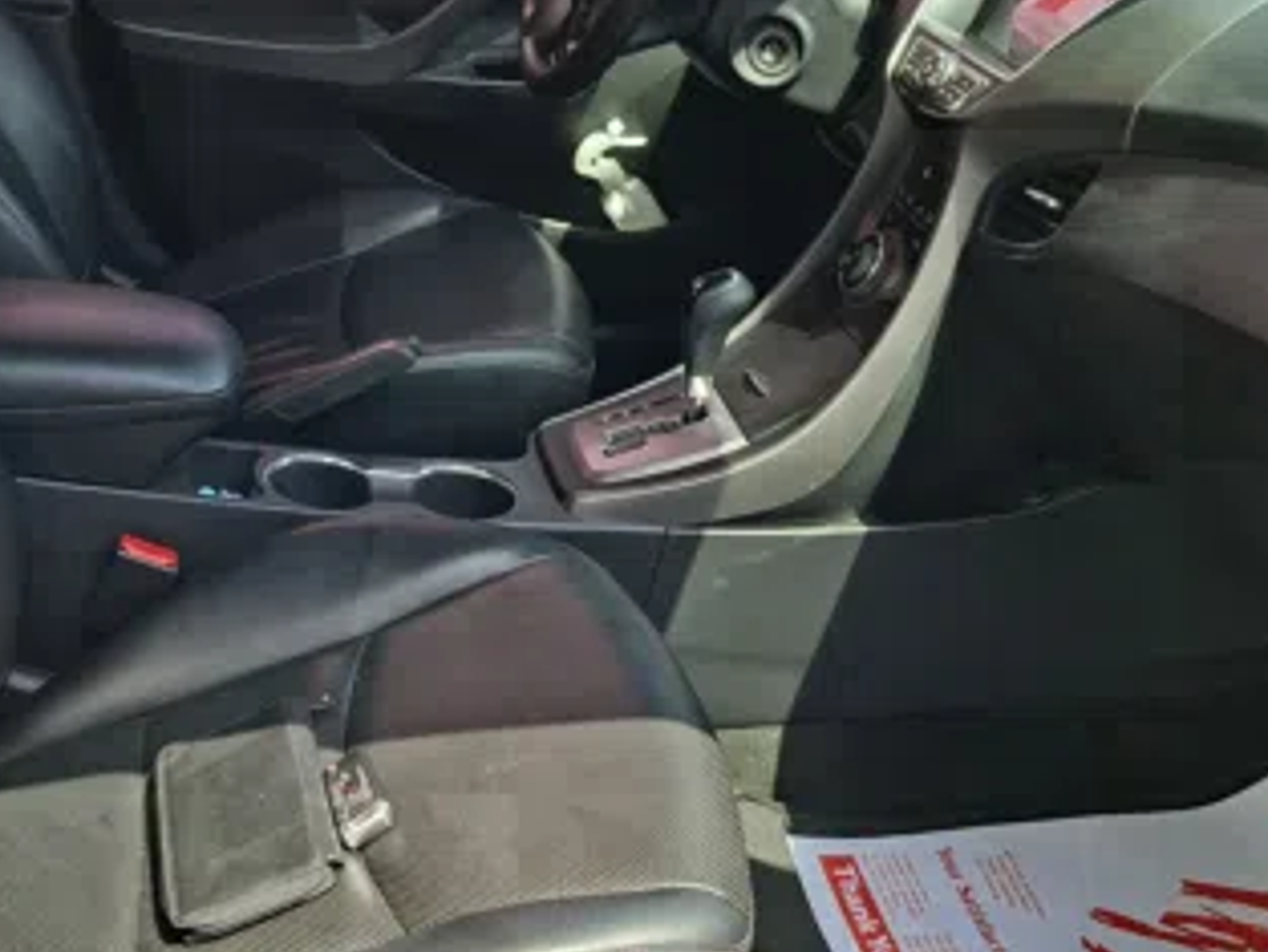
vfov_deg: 30.9
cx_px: 486
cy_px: 438
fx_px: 1722
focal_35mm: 47
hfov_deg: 40.2
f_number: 1.8
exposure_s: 1/569
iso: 50
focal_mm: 5.54
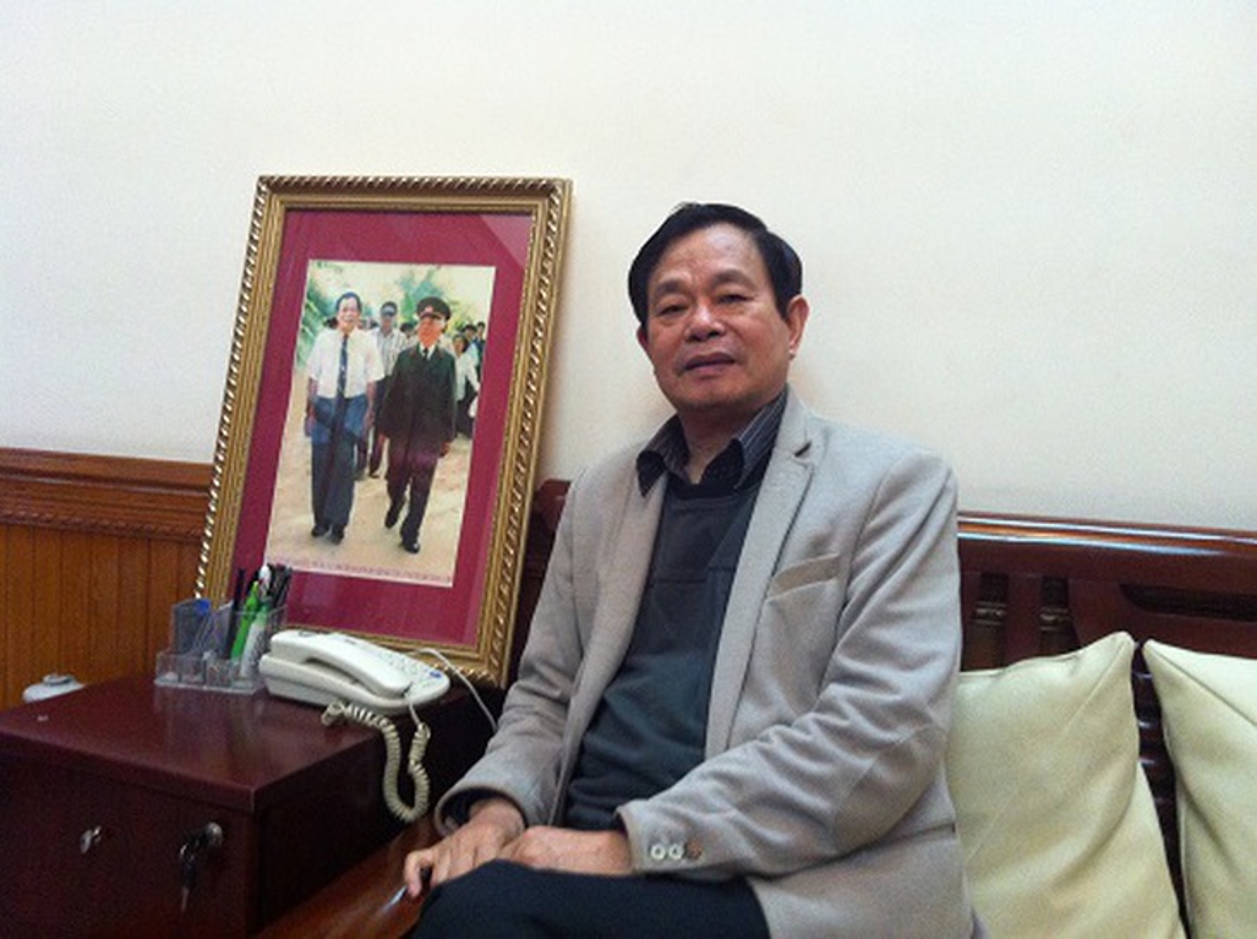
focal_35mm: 35
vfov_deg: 40.6
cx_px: 628
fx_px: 1269
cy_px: 470
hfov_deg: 52.7
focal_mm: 3.85
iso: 320
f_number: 2.8
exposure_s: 1/15
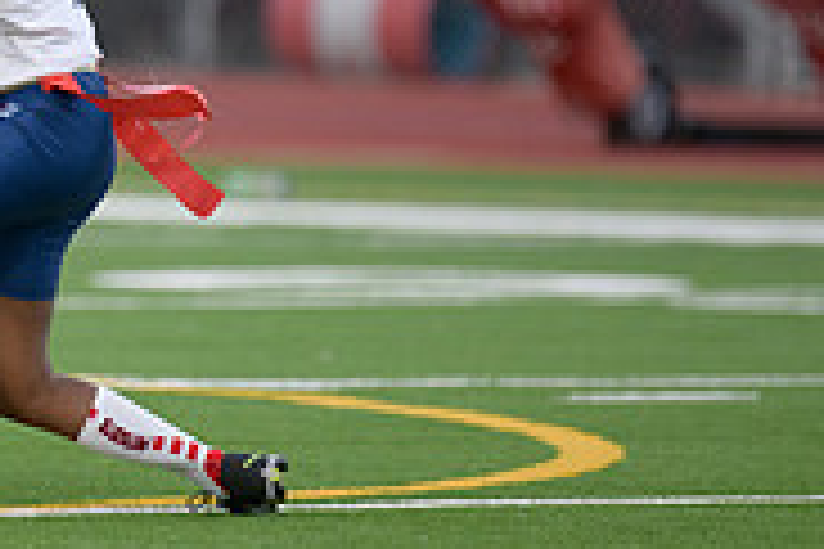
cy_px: 56
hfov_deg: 2.2
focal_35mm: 952
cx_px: -140
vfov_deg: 1.4
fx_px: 21789
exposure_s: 1/1250
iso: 1000
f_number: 2.8
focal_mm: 300
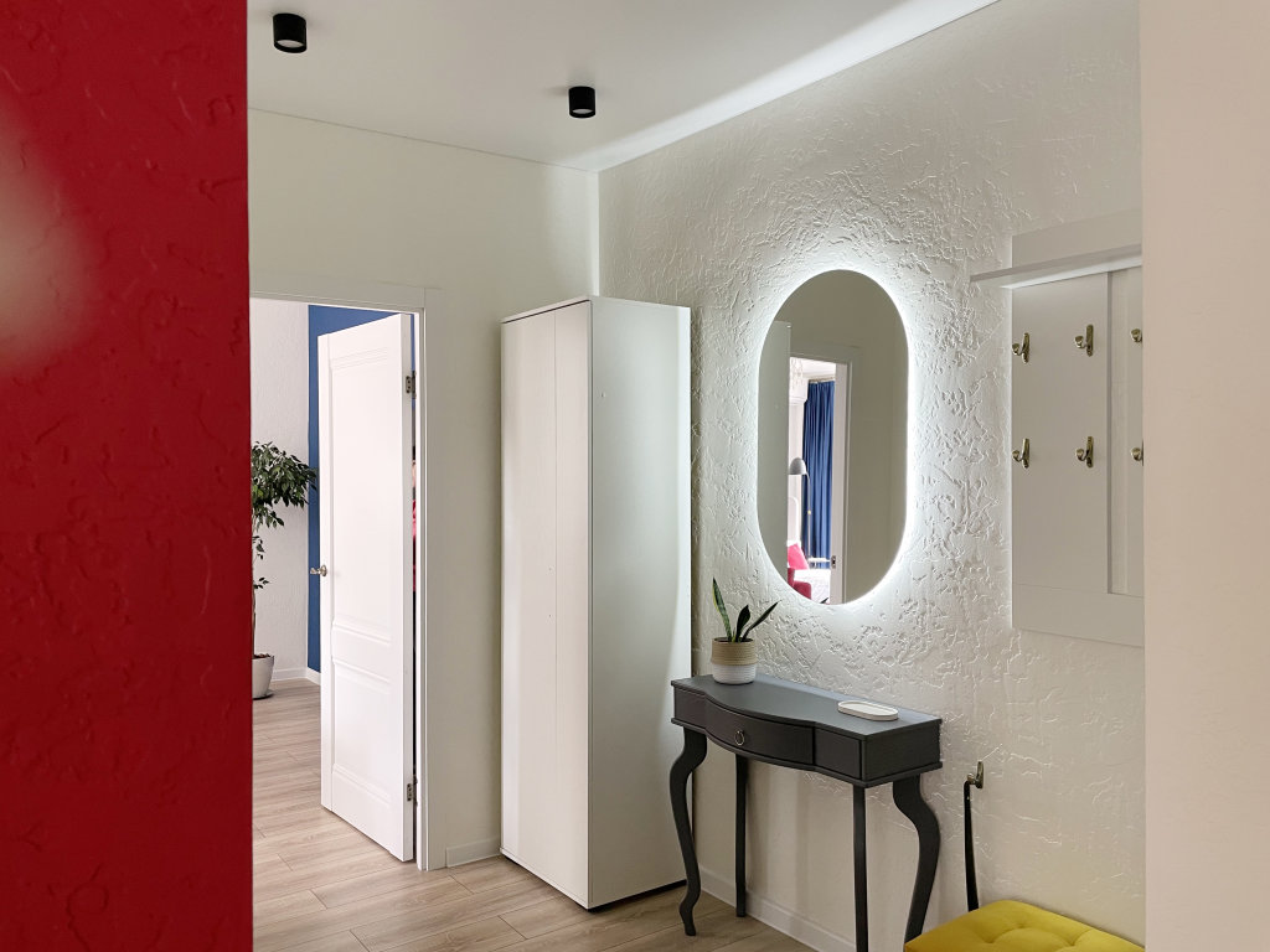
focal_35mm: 26
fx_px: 954
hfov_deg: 67.3
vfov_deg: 53.1
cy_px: 476
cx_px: 635
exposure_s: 1/50
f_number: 1.6
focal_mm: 4.2
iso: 125
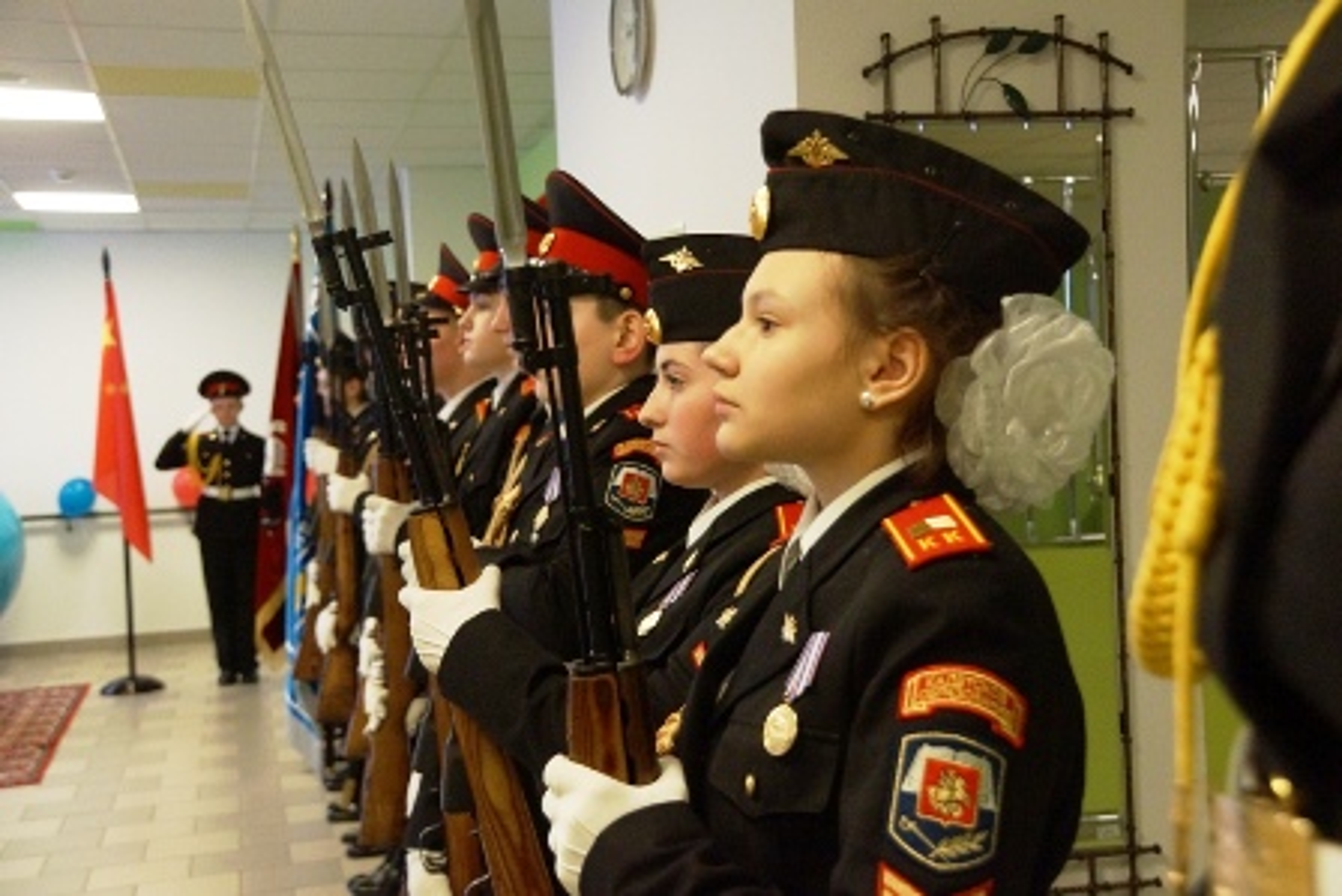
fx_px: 1678
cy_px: 448
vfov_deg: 29.9
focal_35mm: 45
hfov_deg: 43.6
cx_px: 671
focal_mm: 30
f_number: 4.5
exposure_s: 1/60
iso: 2000
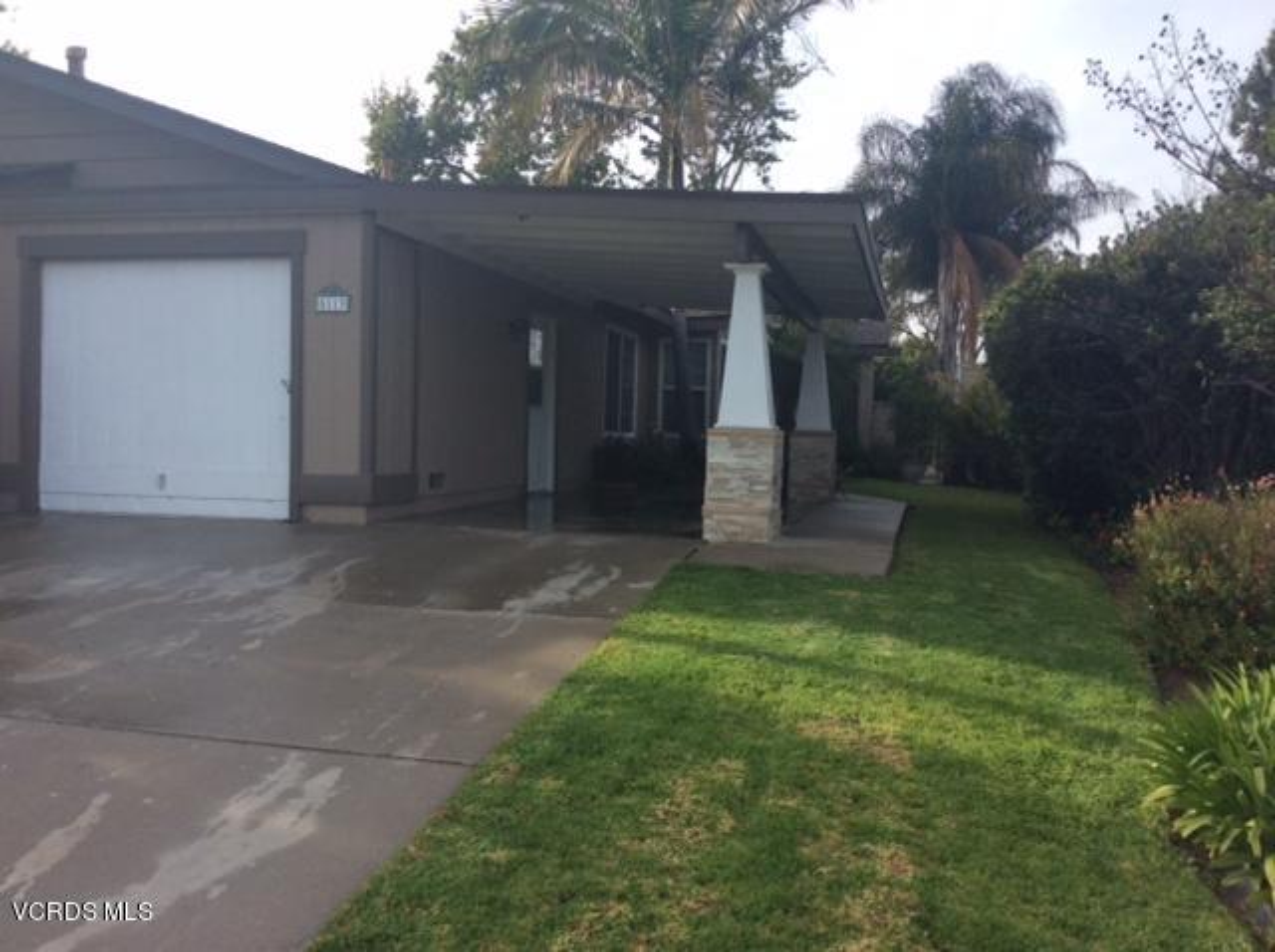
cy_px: 476
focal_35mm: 32
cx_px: 638
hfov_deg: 56.9
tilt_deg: -3.0
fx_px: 1177
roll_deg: -0.7
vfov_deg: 44.1
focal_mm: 3.3
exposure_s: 1/752
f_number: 2.4
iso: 32
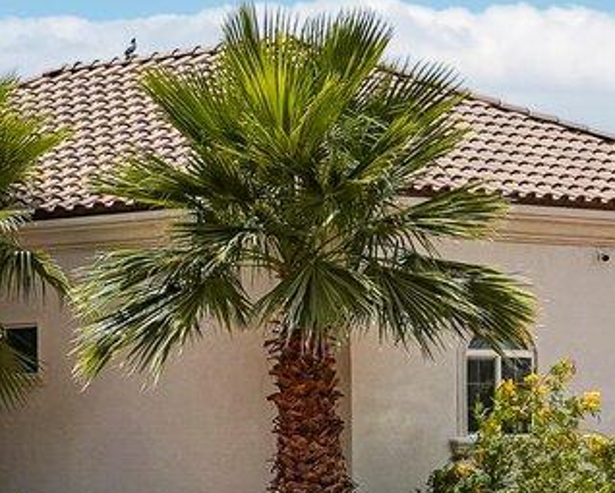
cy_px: 386
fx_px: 2860
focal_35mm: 157
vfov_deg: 9.8
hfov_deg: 11.4
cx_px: -466
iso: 400
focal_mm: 26
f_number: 8
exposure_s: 1/1250
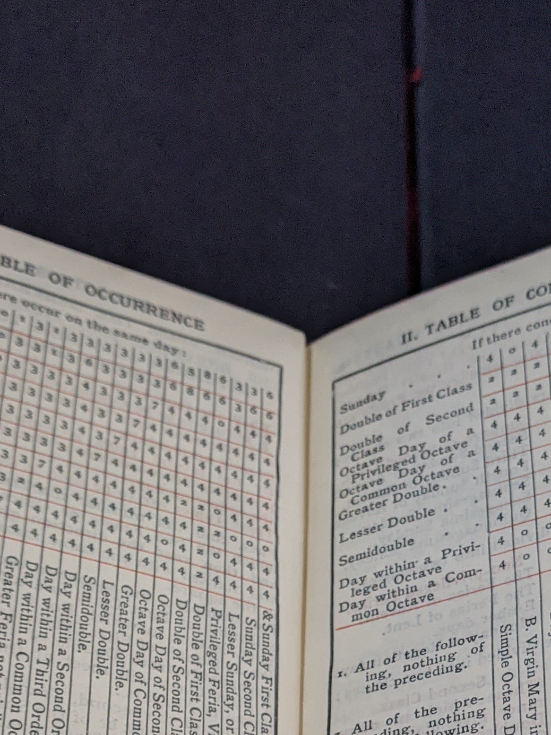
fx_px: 1486
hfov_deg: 20.8
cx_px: 411
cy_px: 738
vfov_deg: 26.3
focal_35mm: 70
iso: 68
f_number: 1.8
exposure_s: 1/99.9
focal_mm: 4.44
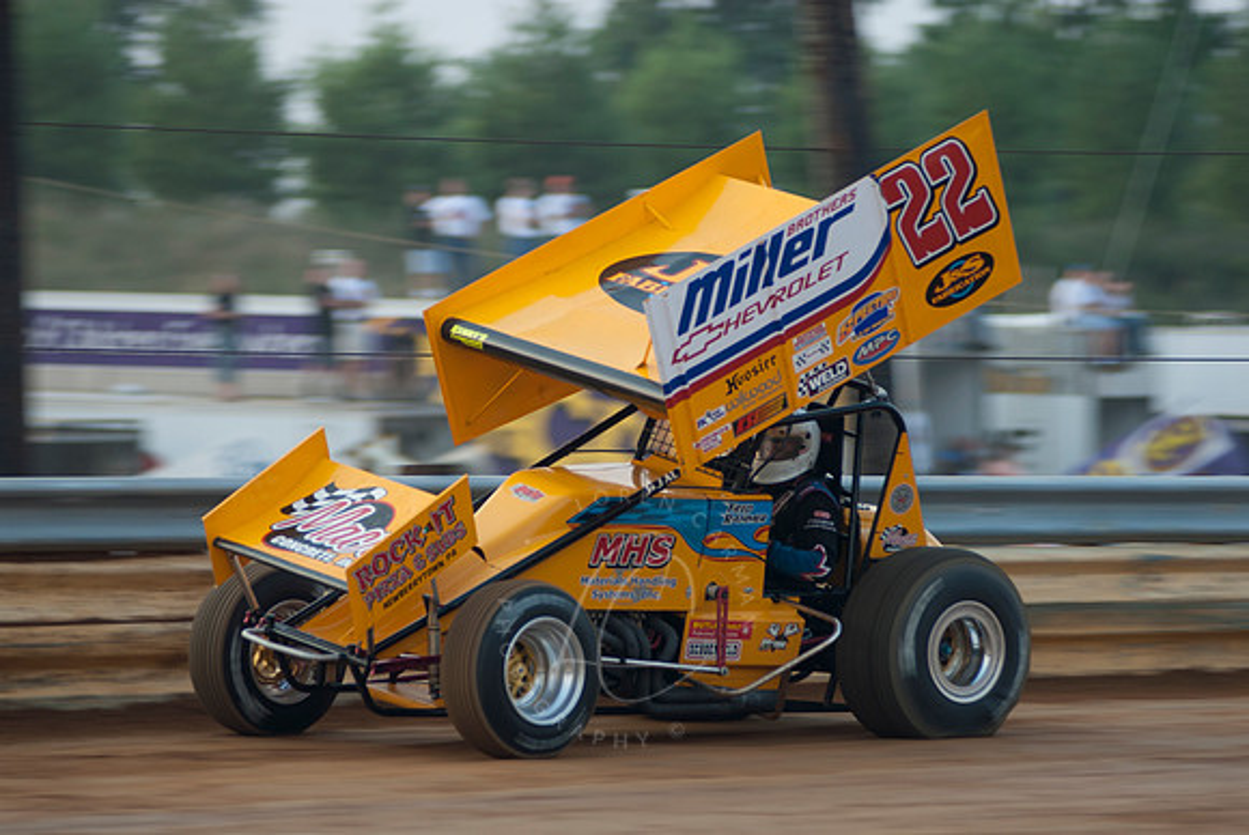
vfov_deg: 5.4
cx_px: 624
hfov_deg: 8.1
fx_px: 8856
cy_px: 418
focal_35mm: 255
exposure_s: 1/400
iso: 100
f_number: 2.8
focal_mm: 170
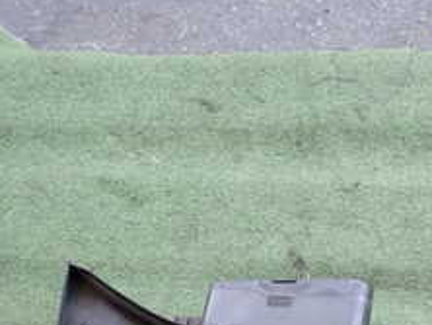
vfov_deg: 17.4
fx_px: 1012
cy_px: 385
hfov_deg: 22.0
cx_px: 537
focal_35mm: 81
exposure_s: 1/80
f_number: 2.3
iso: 200
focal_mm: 5.4
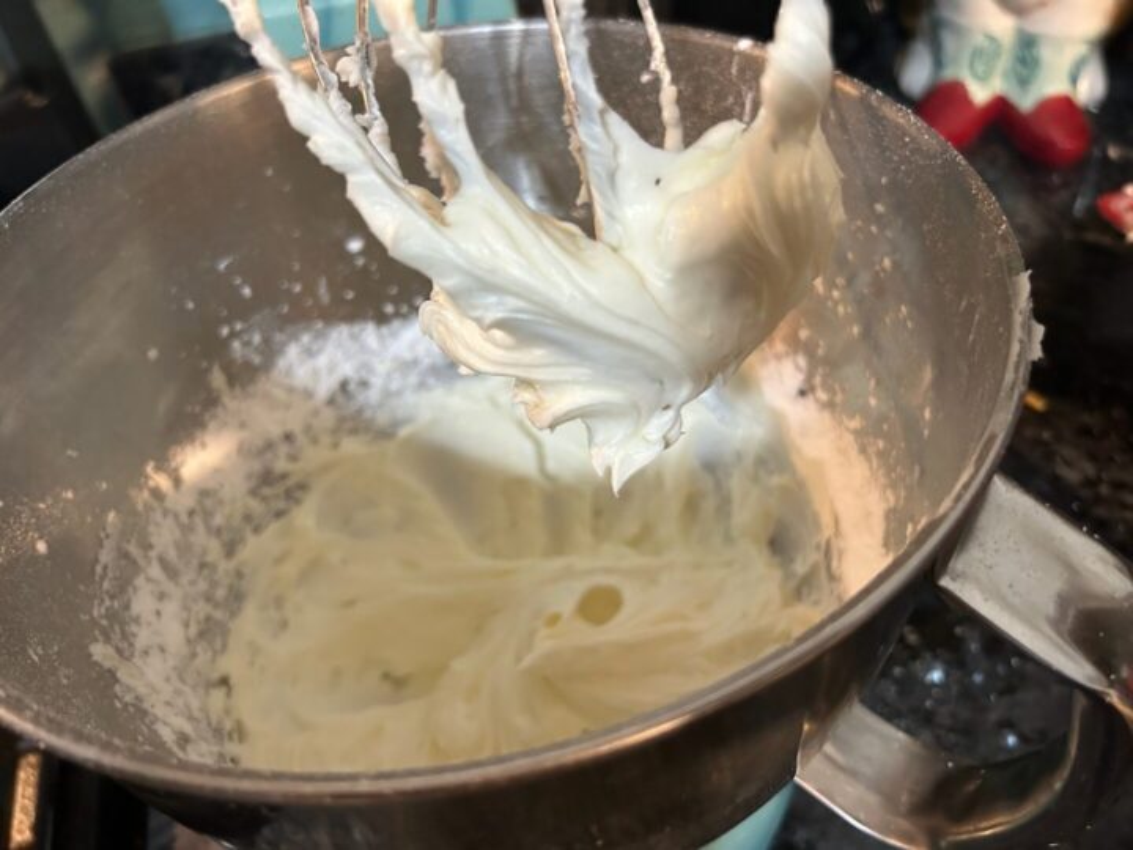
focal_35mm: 26
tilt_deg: -46.3
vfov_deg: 53.1
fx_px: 851
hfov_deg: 67.3
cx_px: 566
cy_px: 425
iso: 400
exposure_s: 1/60
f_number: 1.5
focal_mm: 5.7
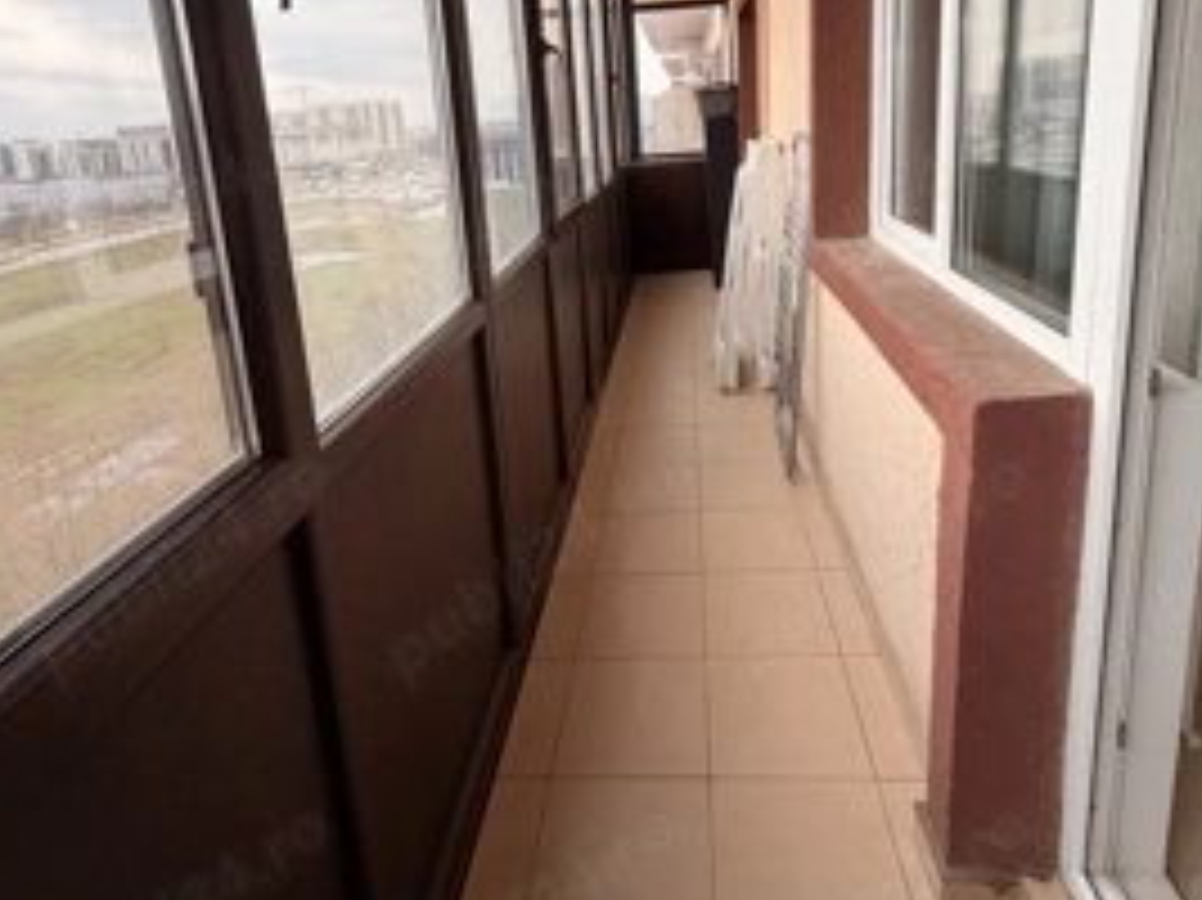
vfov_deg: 61.2
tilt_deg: -11.0
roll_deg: +3.2
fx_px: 729
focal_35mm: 21
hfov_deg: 79.0
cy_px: 270
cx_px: 621
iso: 50
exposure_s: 1/121
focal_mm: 2.22
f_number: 2.2
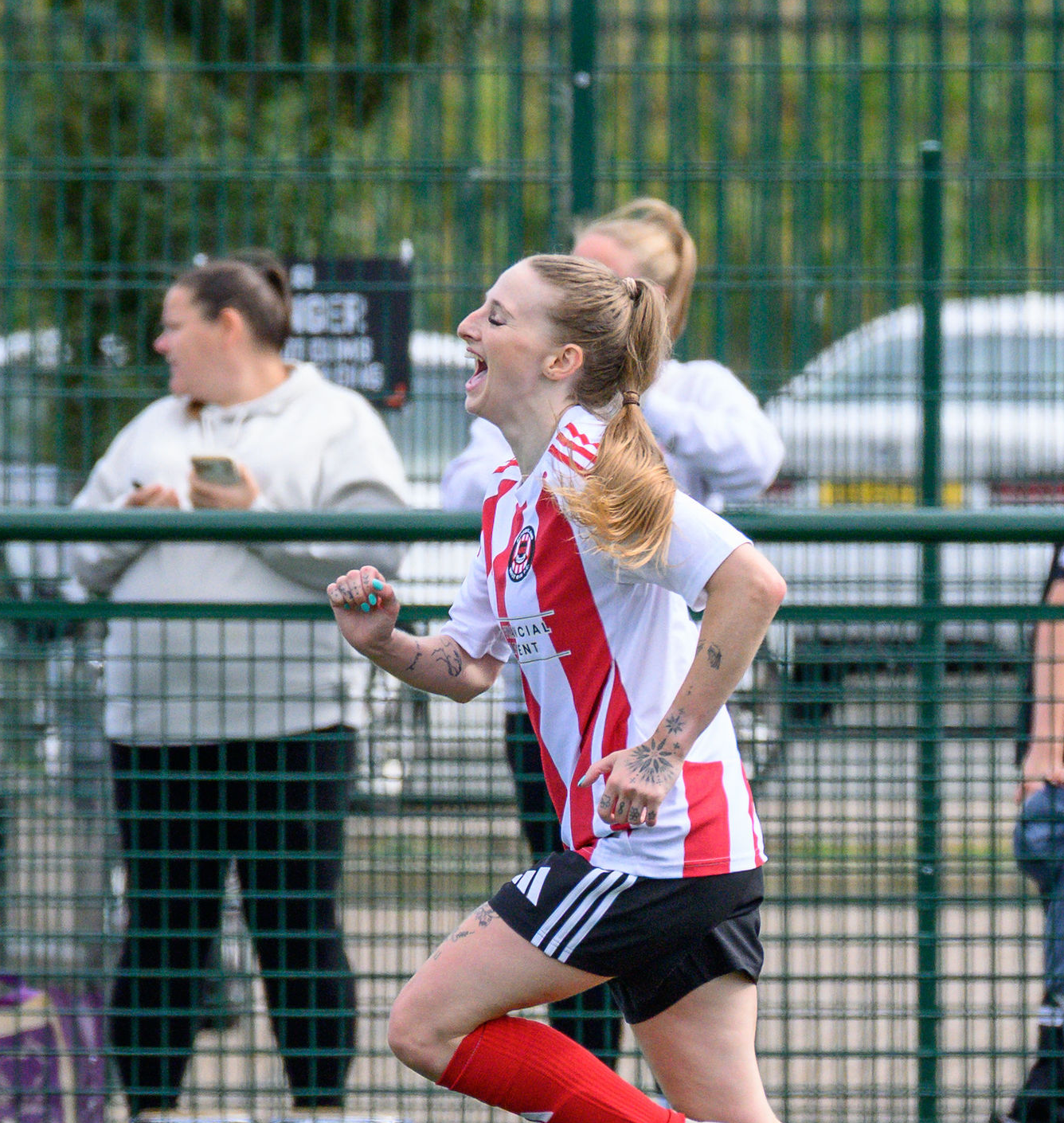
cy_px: 368
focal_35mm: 1134
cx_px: 221
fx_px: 40542
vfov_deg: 1.6
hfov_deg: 1.5
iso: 900
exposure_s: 1/1600
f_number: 5
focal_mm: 270
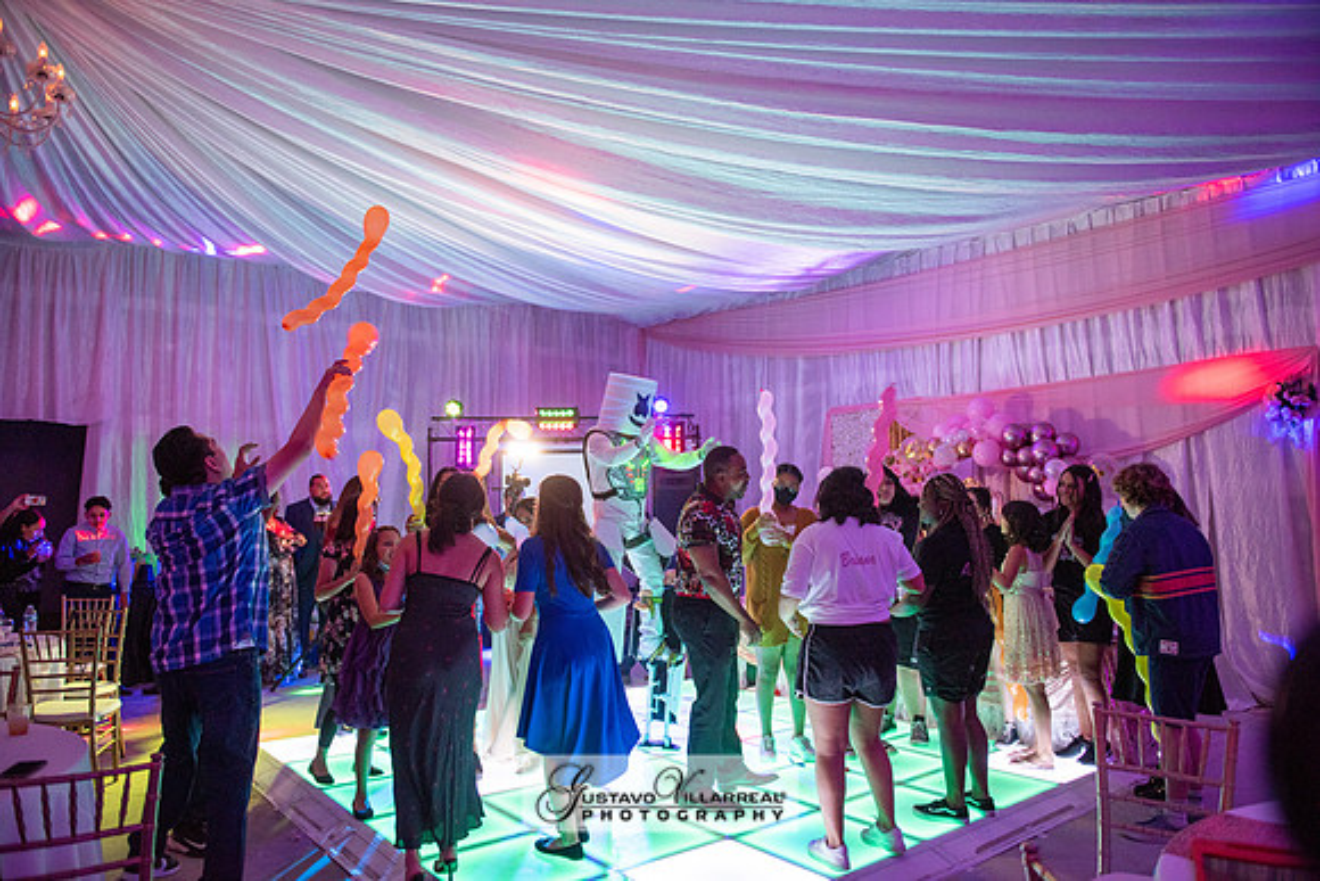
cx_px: 660
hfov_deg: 73.7
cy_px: 440
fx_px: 880
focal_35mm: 24
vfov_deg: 53.2
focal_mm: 24
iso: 1250
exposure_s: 1/125
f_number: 3.2
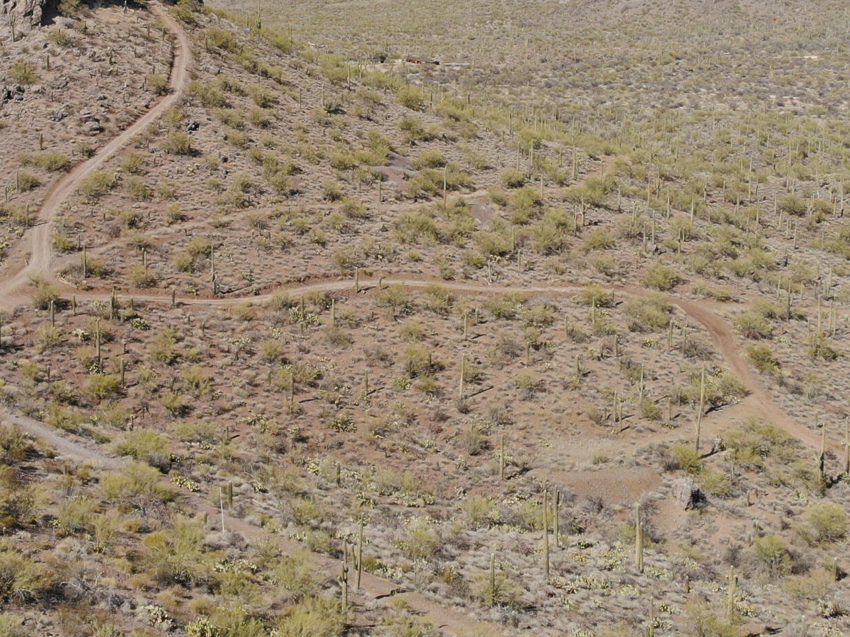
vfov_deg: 24.9
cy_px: 160
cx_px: 317
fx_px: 1424
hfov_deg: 33.1
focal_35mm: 58
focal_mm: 4.5
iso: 100
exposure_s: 1/1150
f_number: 2.8
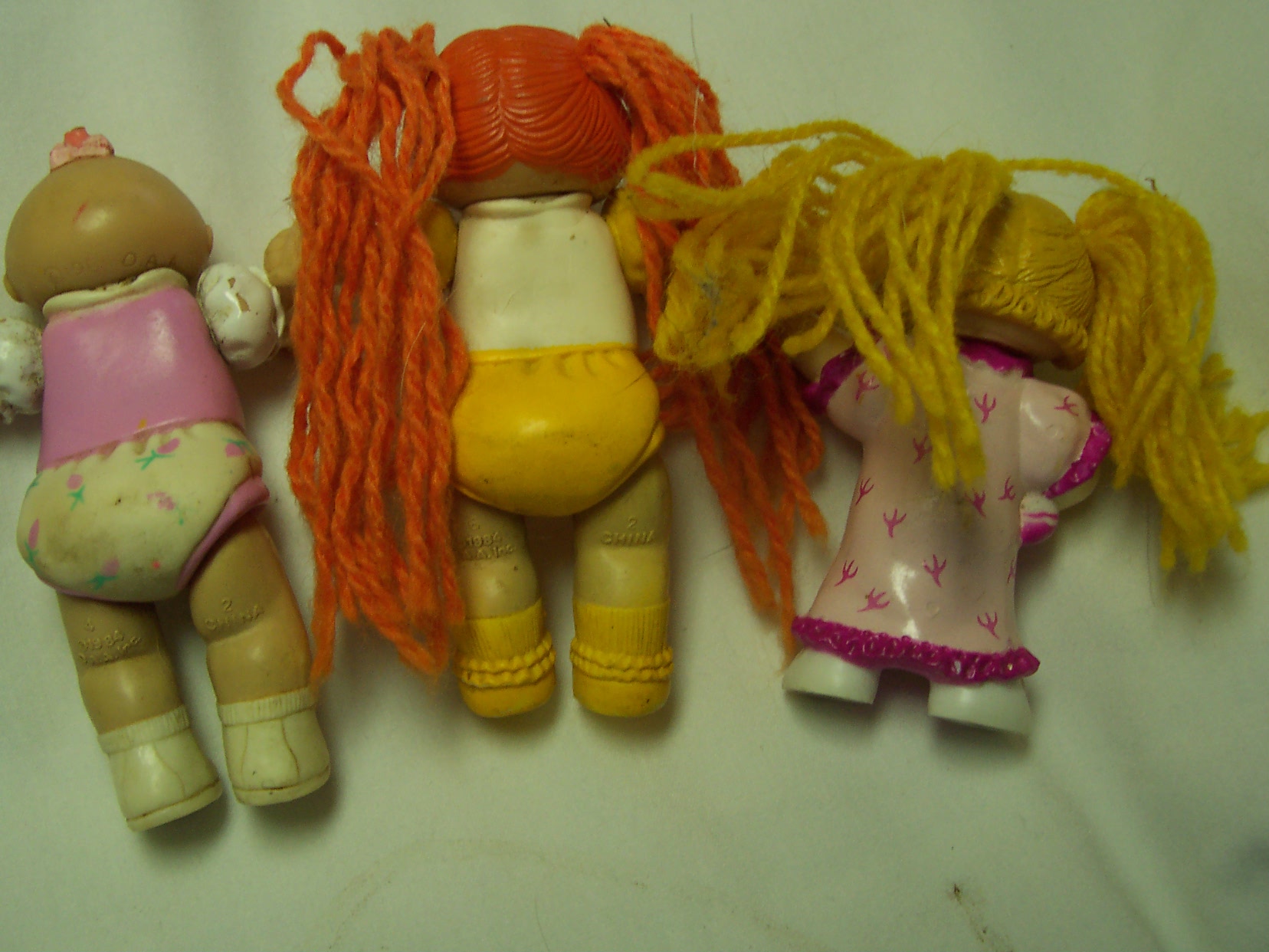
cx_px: 634
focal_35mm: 37
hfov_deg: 50.1
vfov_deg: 38.7
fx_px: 1356
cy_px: 476
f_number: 2.8
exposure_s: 1/125
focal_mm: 5.6
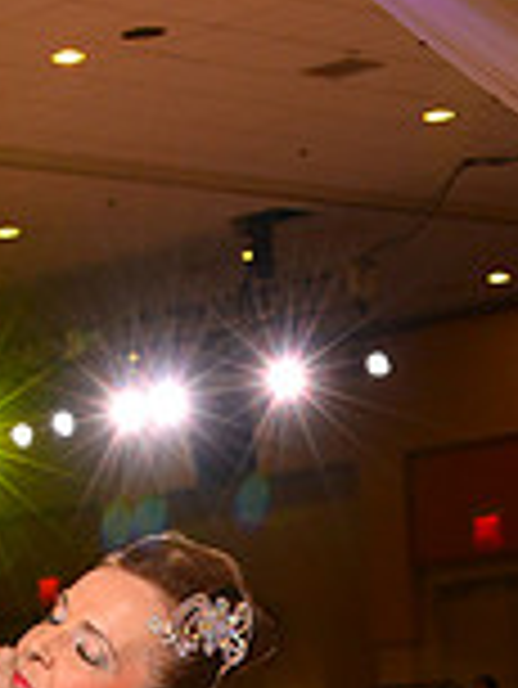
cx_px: 79
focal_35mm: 146
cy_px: 1295
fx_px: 2909
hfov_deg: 10.1
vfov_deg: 12.2
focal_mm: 40
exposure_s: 1/250
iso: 2000
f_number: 6.3
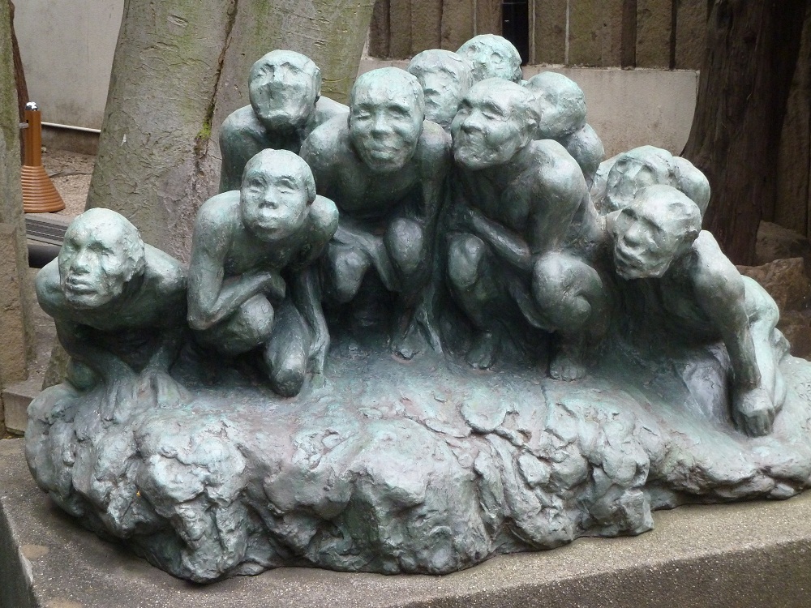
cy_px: 304
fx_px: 1476
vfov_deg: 23.3
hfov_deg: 30.7
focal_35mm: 63
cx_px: 406
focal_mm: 10.3
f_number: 4
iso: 400
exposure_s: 1/13
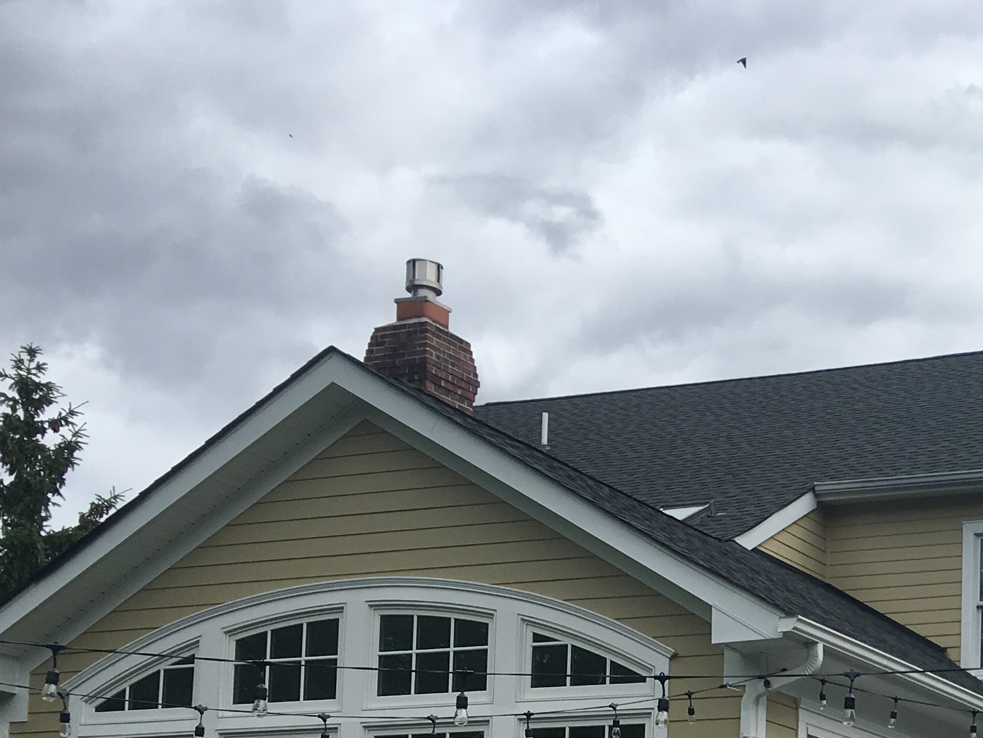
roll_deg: -0.9
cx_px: 1115
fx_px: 1988
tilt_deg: +5.7
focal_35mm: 70
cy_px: 865
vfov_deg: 19.8
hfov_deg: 25.5
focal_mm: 4.15
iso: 25
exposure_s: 1/1508
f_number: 2.2
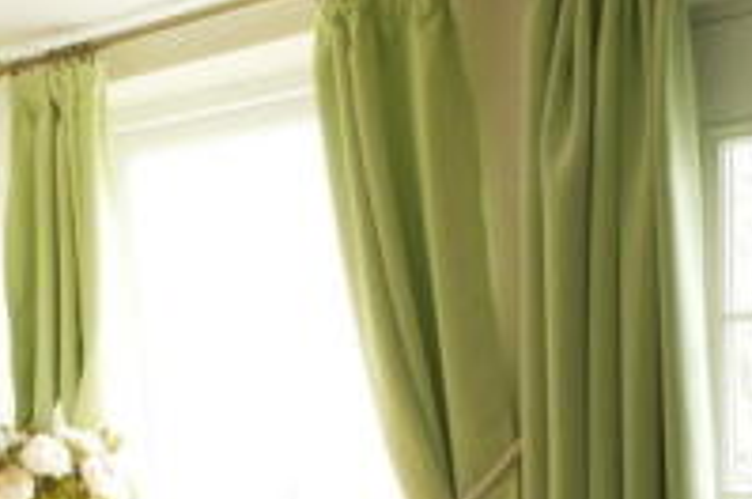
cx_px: -36
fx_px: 2065
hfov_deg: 19.9
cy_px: 599
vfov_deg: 13.4
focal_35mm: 99
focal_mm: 20
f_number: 22
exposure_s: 1/2
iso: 400
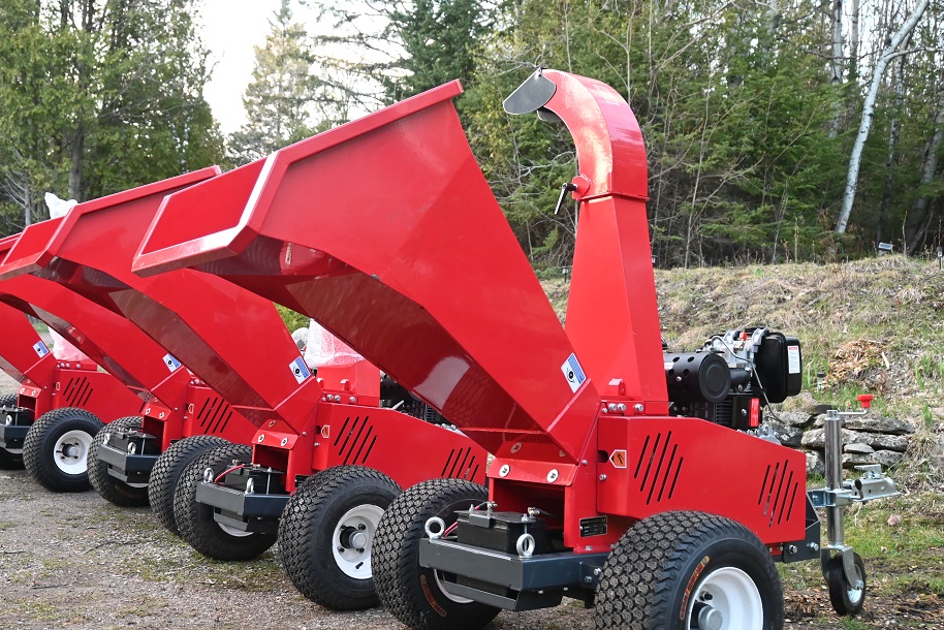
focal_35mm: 39
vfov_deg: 33.9
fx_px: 1031
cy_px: 359
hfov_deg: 49.1
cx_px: 406
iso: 1100
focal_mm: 21.5
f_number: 4
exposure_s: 1/125
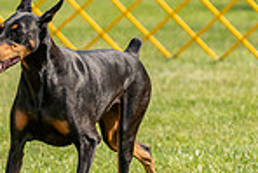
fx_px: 3615
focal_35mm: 504
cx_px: 0
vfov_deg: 2.7
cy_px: -41
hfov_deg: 4.1
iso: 200
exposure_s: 1/1600
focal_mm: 129
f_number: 3.5
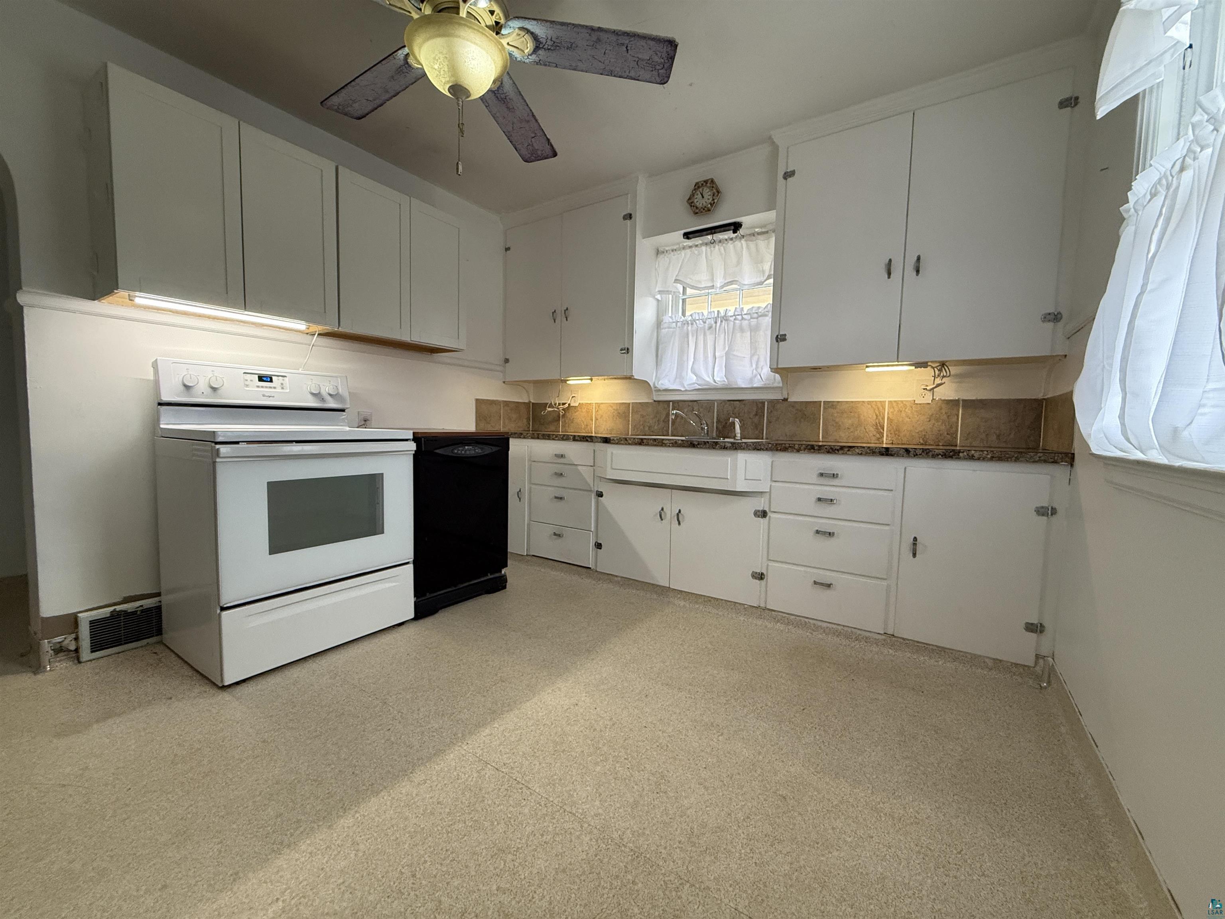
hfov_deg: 102.1
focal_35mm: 14
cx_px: 612
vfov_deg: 85.7
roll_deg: -1.9
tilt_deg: -4.3
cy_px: 460
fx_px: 495
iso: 250
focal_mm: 2.22
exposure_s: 1/120
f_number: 2.2
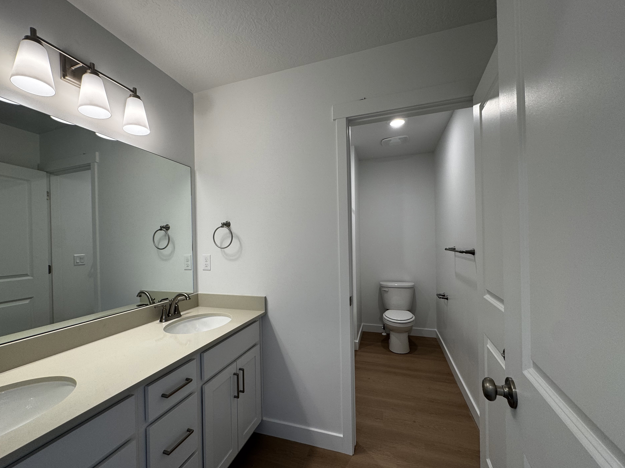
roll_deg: +1.0
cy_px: 244
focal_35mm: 15
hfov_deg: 98.1
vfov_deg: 81.7
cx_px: 293
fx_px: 271
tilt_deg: -0.4
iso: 80
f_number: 2.2
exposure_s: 1/120
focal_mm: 2.22
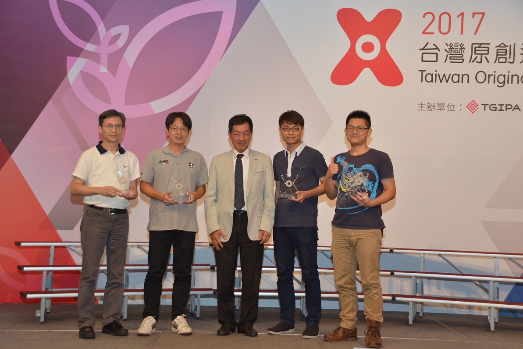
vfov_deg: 24.2
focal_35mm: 56
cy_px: 174
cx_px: 262
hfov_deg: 35.6
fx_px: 814
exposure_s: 1/100
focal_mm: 56
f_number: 5.6
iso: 2000
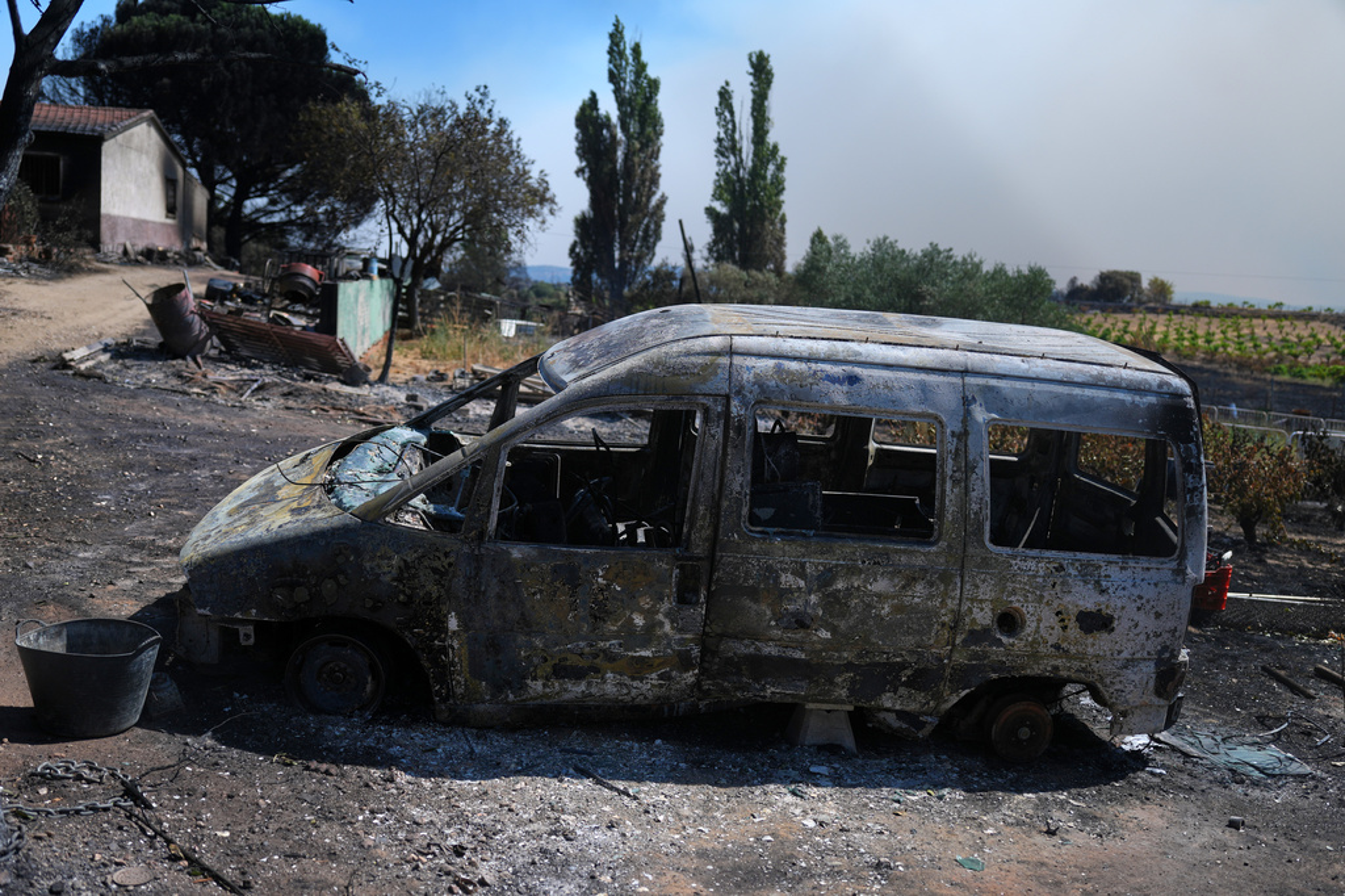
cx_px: 672
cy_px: 448
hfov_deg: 61.9
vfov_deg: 43.6
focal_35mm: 30
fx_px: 1120
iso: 100
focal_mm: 30
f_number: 2
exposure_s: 1/8000
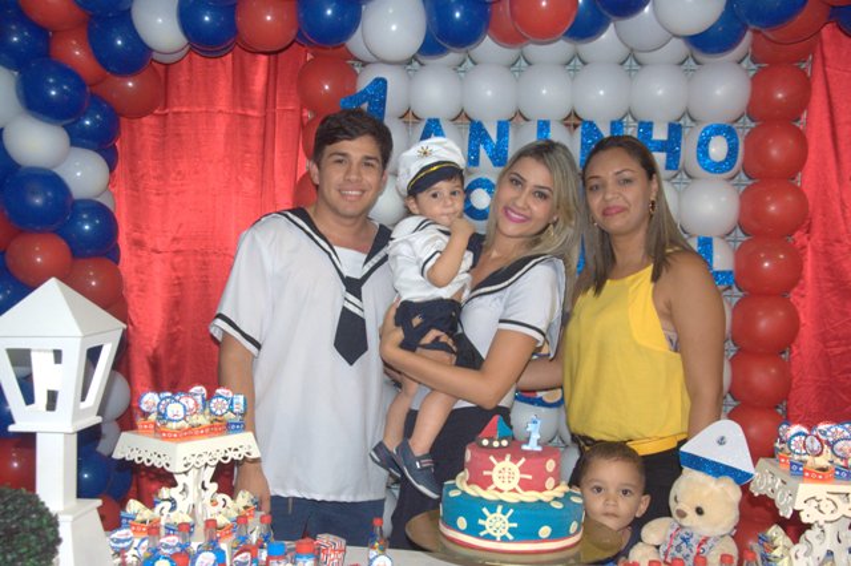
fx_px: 992
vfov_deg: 31.9
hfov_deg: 46.4
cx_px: 426
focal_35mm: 42
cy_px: 283
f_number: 4
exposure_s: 1/60
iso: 800
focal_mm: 28
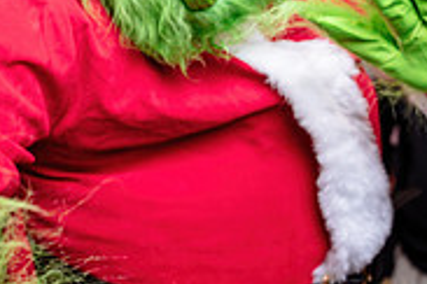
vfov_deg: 13.9
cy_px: 45
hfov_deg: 20.7
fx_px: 1162
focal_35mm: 98
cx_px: 110
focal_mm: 31
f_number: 4.5
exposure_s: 1/200
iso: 500
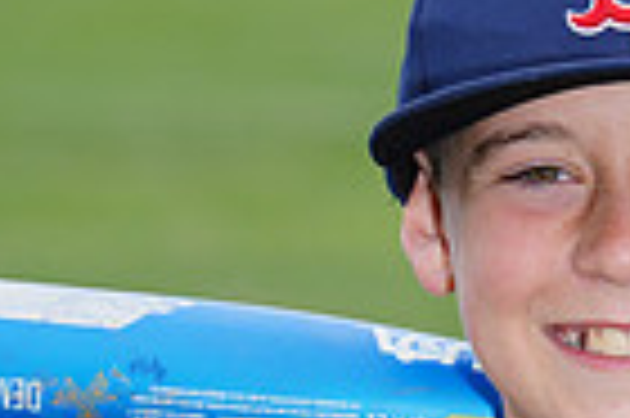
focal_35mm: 805
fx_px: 14071
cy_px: 524
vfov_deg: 1.7
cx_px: 572
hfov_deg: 2.6
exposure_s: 1/250
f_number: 8
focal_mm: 194
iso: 200
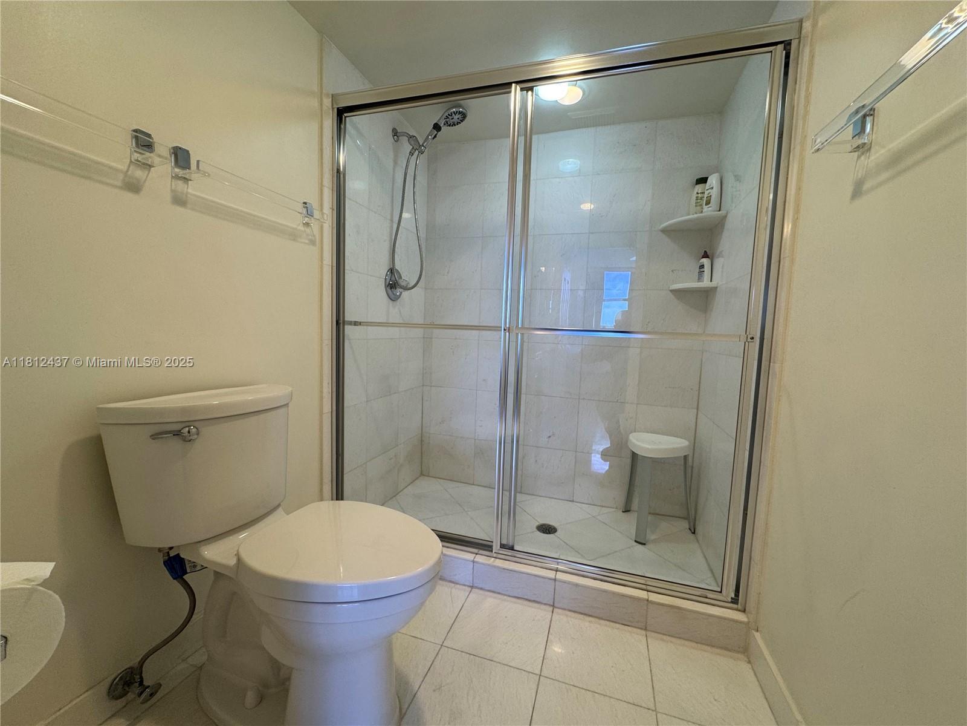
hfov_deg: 102.1
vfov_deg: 85.7
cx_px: 484
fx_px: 391
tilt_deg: -5.1
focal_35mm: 14
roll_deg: -1.9
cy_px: 363
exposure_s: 1/120
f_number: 2.2
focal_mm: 2.22
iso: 125
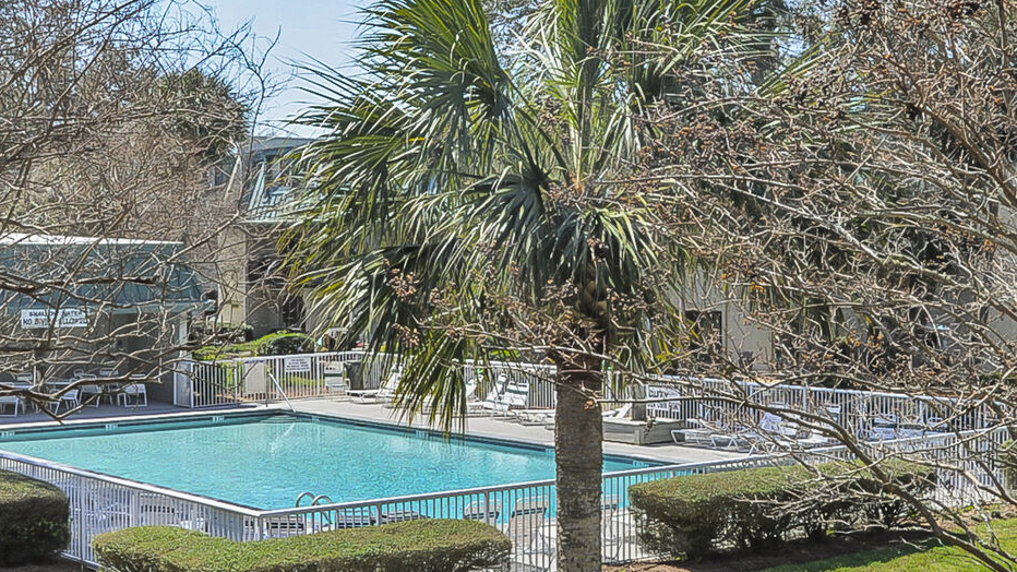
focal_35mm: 68
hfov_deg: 30.9
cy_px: 278
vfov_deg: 17.7
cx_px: 607
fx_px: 1834
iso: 400
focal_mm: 35
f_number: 11
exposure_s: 1/320
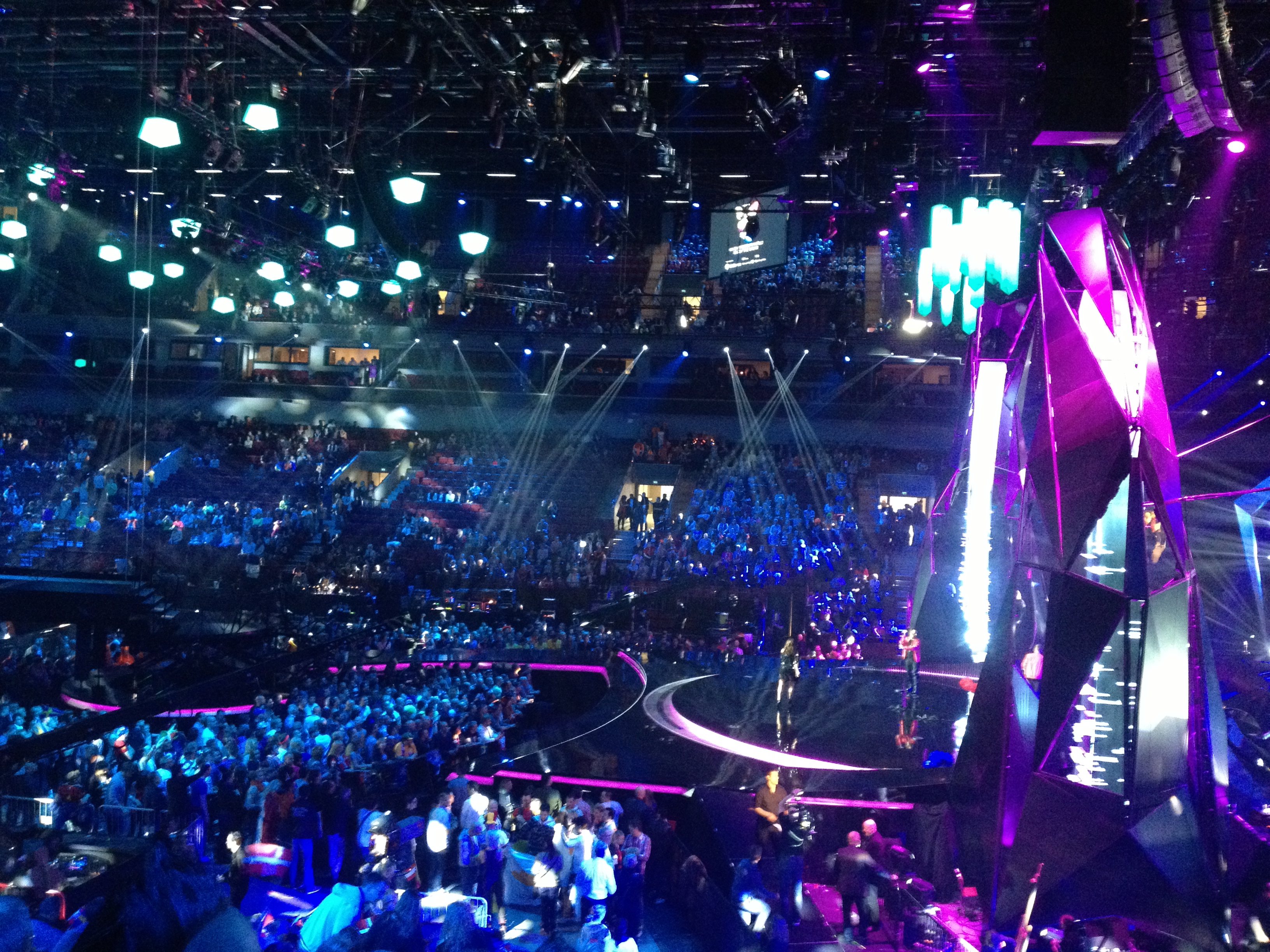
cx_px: 635
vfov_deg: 40.7
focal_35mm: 35
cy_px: 476
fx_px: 1284
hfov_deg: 52.6
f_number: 2.4
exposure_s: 1/17
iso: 400
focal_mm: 4.28
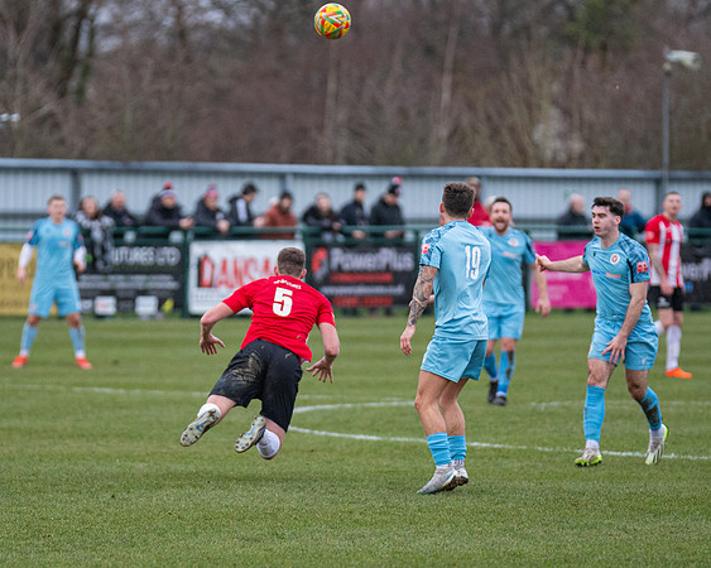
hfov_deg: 5.2
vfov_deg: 4.2
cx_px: 299
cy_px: 284
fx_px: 7822
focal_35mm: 372
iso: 2000
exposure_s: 1/1600
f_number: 2.8
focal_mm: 220
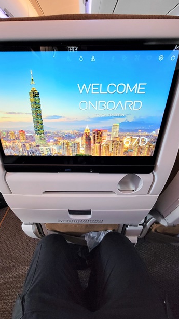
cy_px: 162
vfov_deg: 103.0
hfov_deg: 70.4
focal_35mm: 15
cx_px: 83
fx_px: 127
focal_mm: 2.2
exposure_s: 1/30
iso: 320
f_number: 2.2
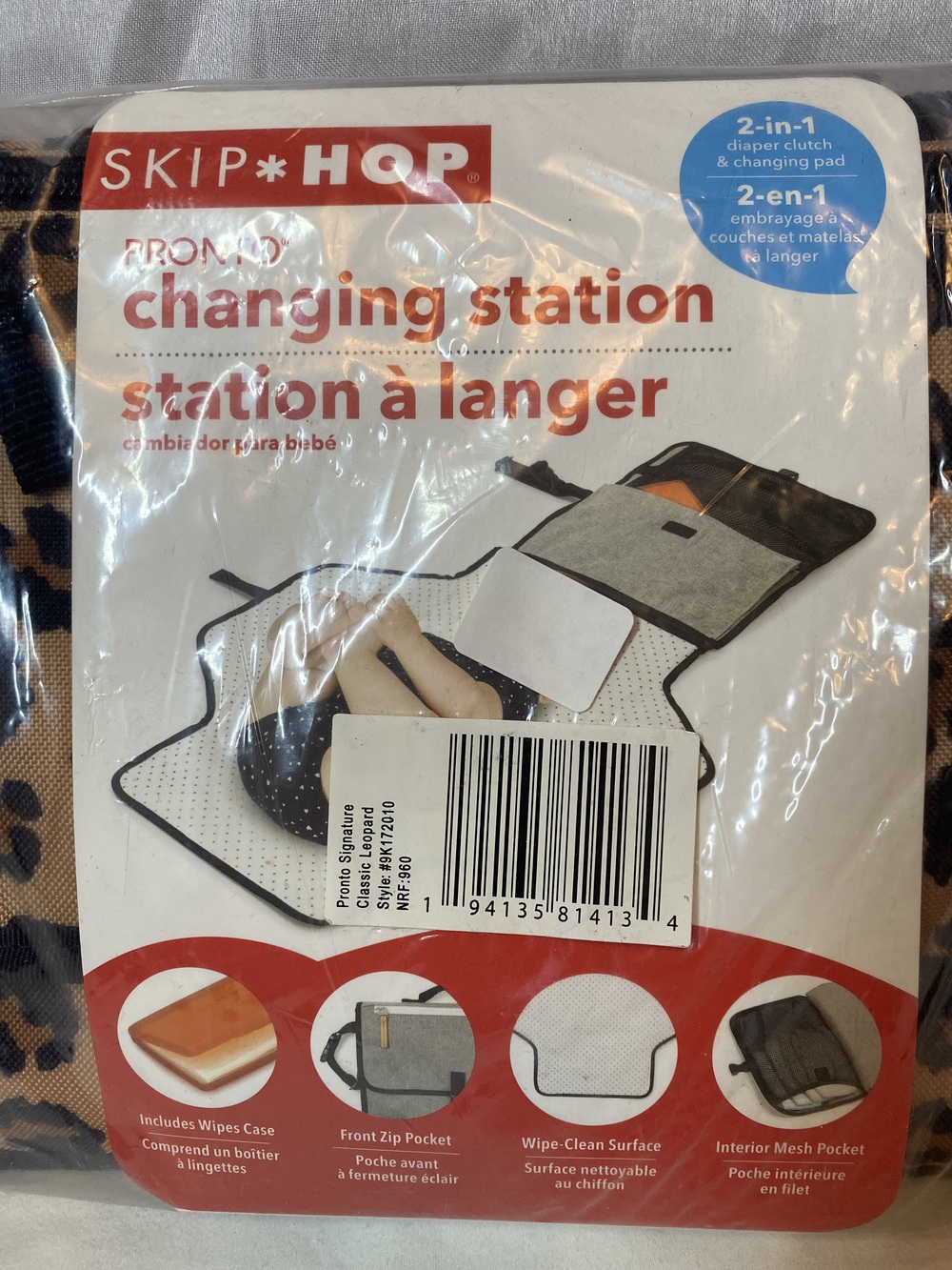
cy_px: 635
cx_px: 476
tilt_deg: -31.5
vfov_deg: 67.3
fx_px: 953
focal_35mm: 26
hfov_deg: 53.1
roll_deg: +0.1
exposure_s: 1/120
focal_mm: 4.25
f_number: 1.8
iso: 125
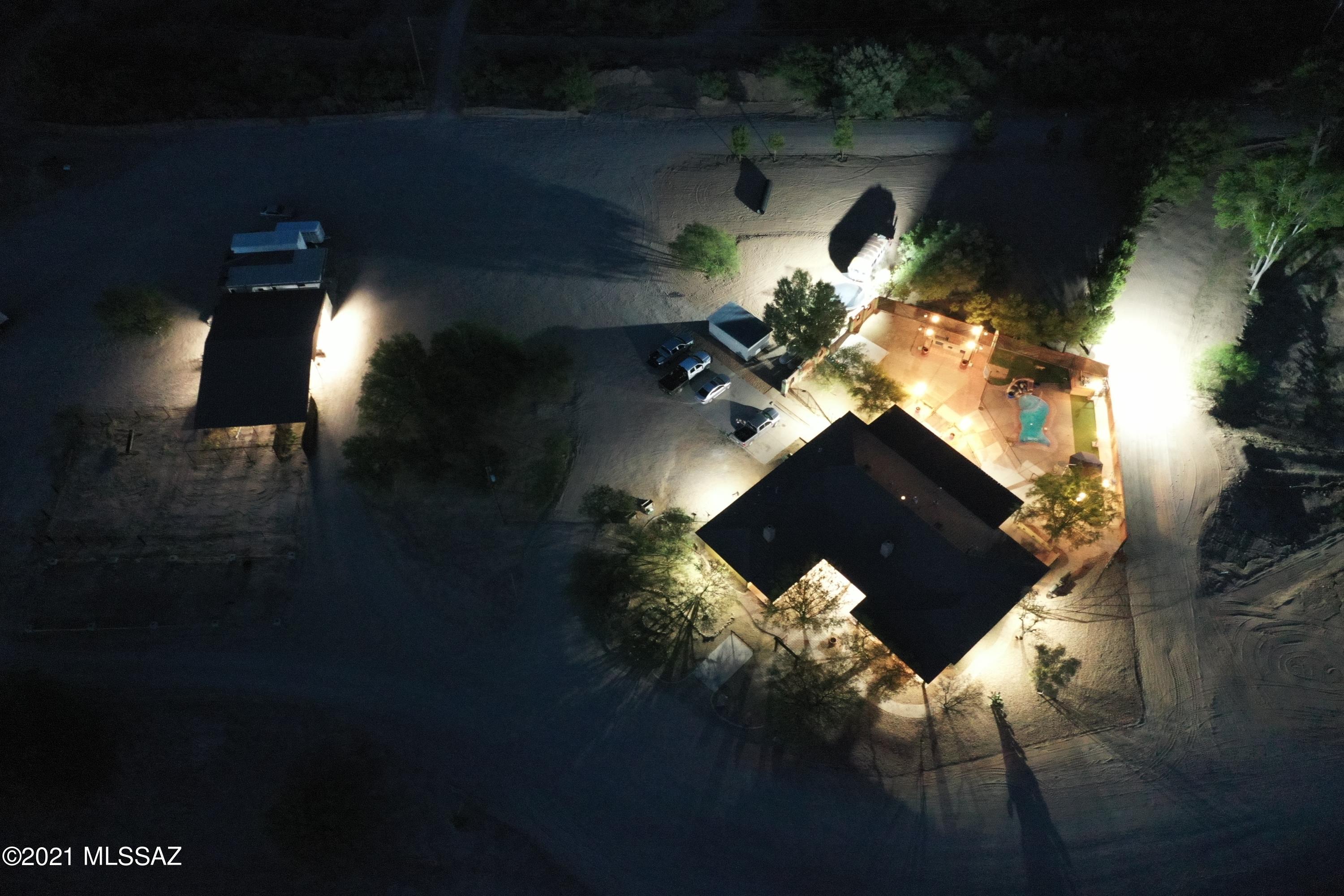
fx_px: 1045
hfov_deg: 65.5
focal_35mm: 28
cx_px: 672
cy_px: 448
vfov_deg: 46.4
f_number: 5.6
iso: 3200
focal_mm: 10.26
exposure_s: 1/2
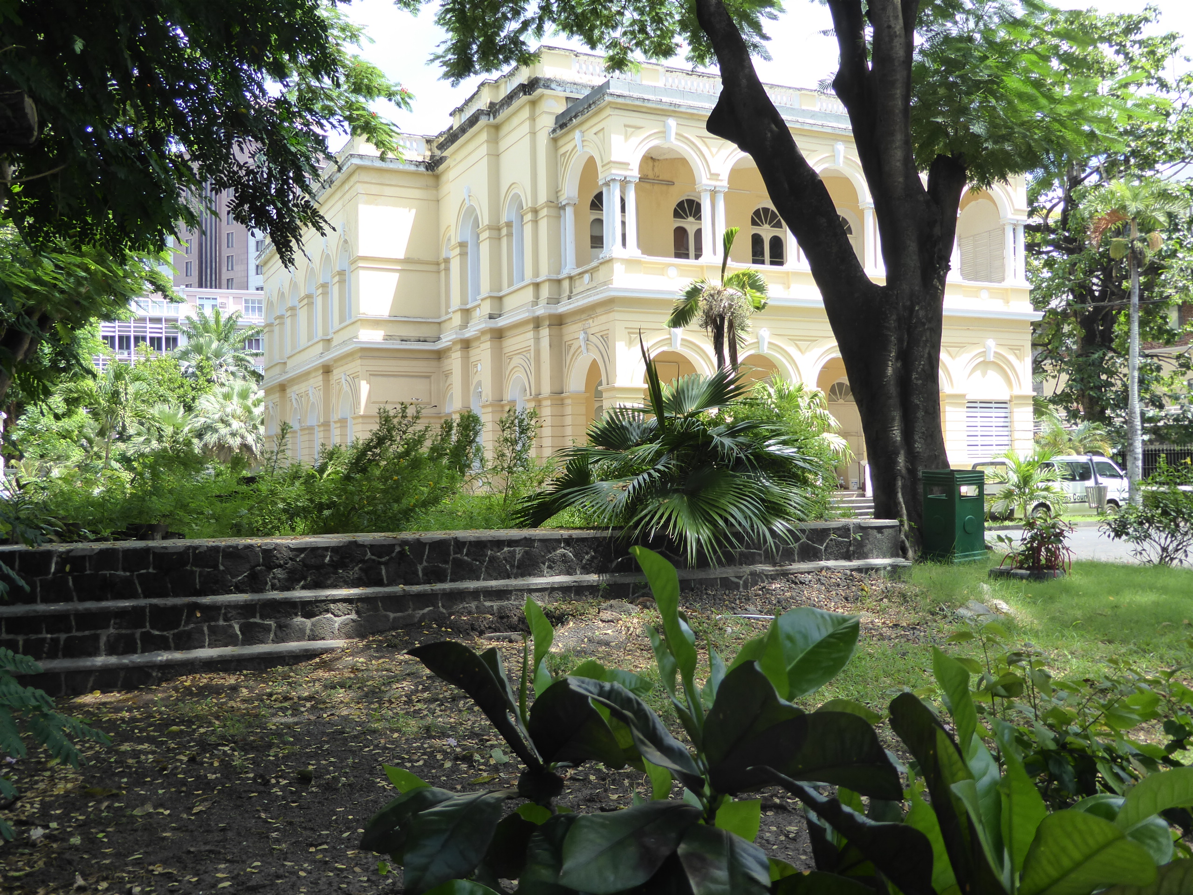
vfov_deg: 41.8
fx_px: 1172
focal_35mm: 34
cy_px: 448
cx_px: 596
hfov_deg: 54.0
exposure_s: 1/200
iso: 160
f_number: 3.6
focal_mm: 5.8
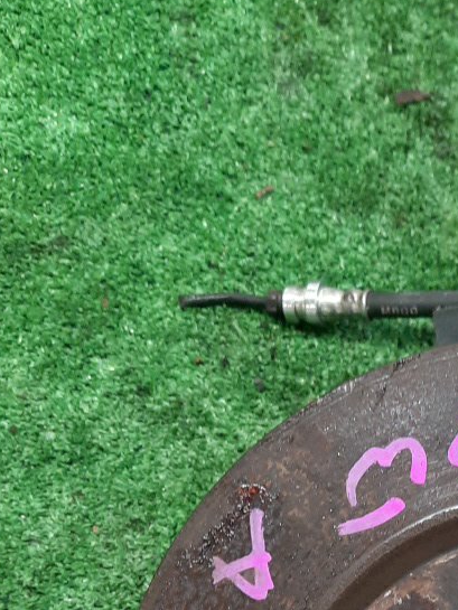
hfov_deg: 20.7
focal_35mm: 66
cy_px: 648
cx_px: 559
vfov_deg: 27.2
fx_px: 1164
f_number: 2
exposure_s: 1/25
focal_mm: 4.6
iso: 358
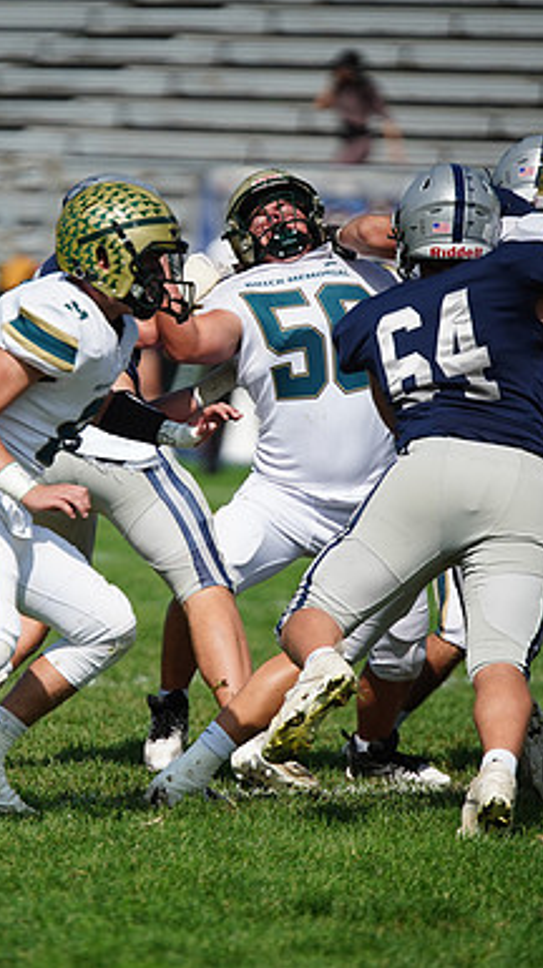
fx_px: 12157
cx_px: 93
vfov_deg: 4.6
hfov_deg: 2.6
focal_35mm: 474
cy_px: 484
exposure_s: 1/8000
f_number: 2.8
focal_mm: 300
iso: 400
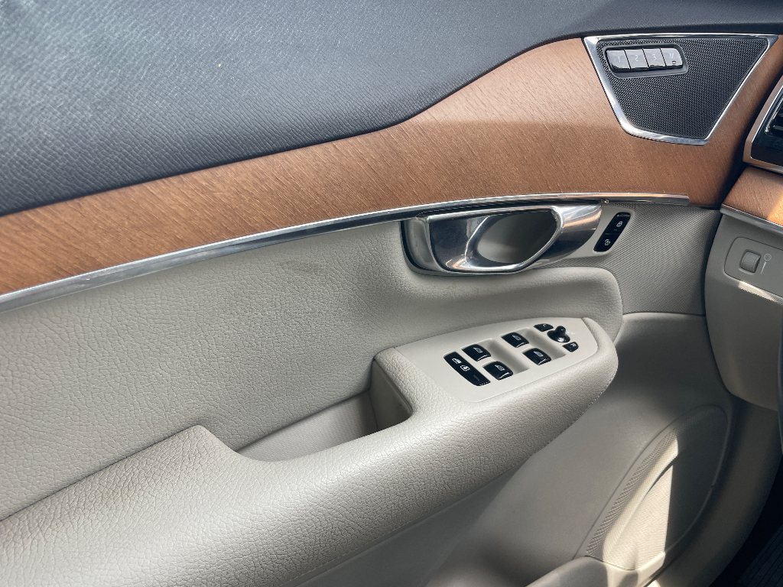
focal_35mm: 26
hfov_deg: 67.3
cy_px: 294
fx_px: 588
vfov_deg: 53.1
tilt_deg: -28.1
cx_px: 392
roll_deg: -0.7
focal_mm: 4.2
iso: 32
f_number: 1.6
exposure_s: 1/195
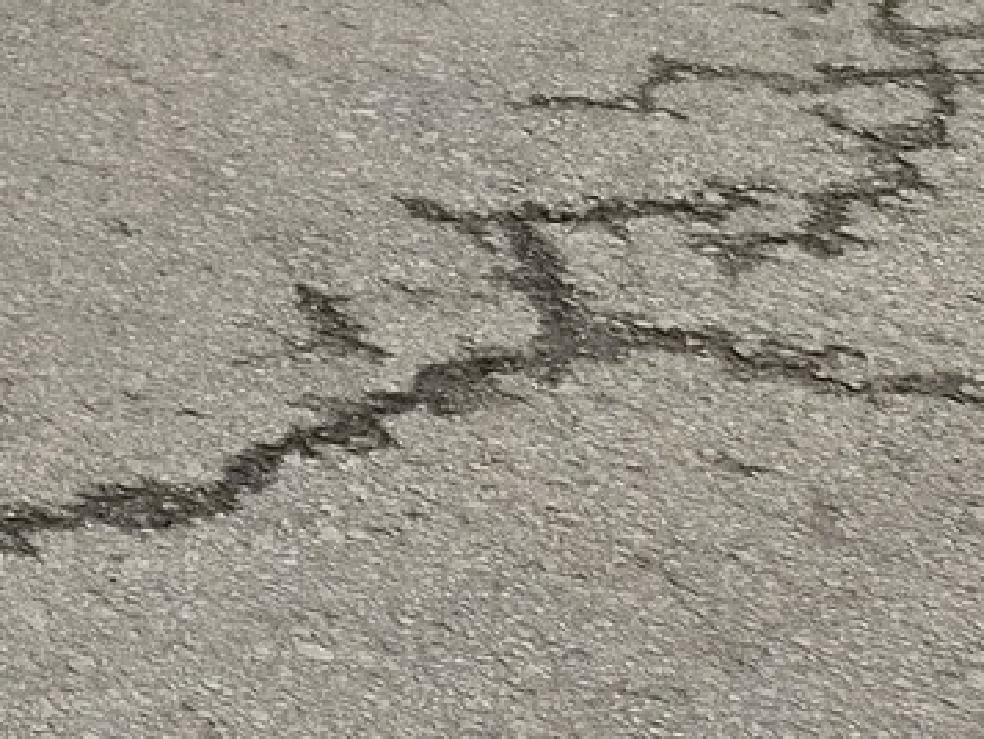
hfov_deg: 15.6
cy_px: -888
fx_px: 2929
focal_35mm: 103
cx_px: -926
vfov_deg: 12.2
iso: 80
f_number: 1.8
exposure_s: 1/2536
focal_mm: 5.4
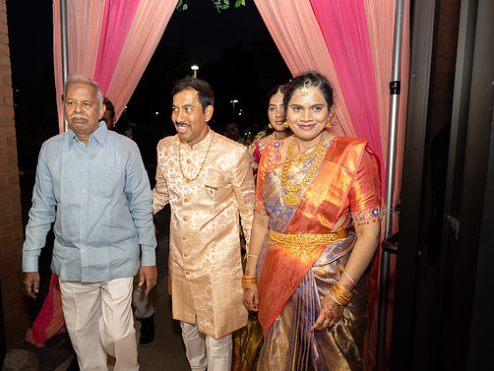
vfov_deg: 51.4
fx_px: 385
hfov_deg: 65.0
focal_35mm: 27
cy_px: 189
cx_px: 212
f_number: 3.2
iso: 1250
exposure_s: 1/160
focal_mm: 24
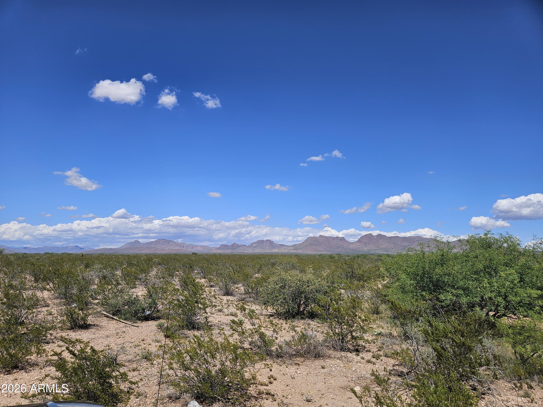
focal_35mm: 23
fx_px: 361
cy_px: 204
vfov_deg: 58.9
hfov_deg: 73.9
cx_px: 272
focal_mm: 5.4
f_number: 1.8
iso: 25
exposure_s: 1/2890
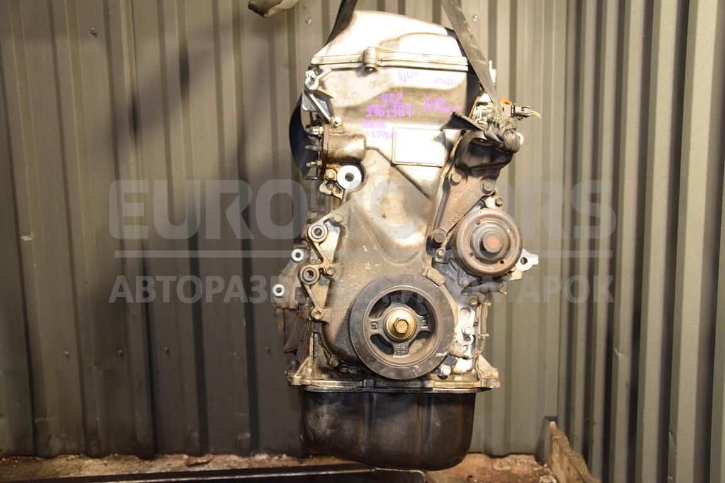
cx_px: 362
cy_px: 242
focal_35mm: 36
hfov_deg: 53.1
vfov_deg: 36.9
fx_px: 725
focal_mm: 24
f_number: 5
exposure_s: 1/100
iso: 800
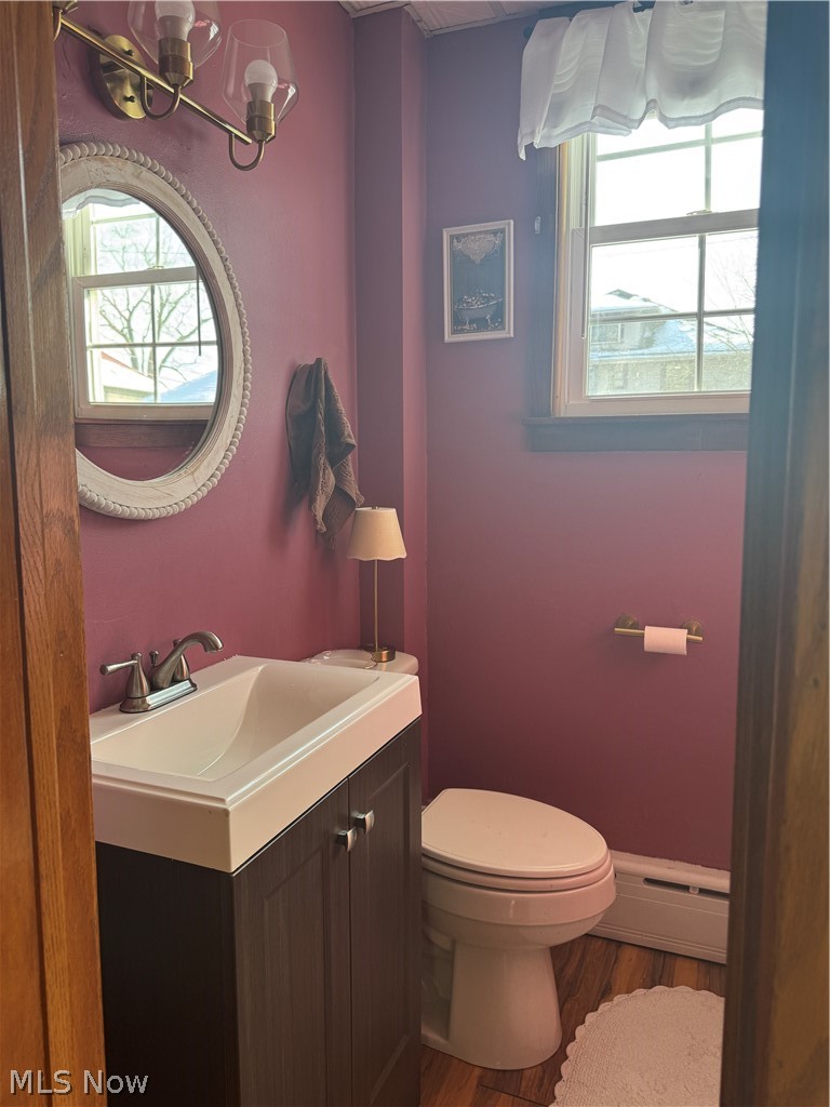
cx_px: 415
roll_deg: +0.4
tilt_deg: -7.3
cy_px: 554
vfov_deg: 71.6
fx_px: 767
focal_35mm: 24
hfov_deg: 56.8
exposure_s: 1/121
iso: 100
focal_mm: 6.76
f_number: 1.78
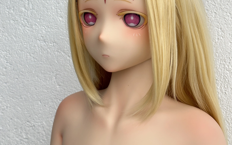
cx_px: 116
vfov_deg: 18.8
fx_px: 430
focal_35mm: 68
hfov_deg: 30.2
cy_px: 16
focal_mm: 6.86
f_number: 1.78
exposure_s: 1/100
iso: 125
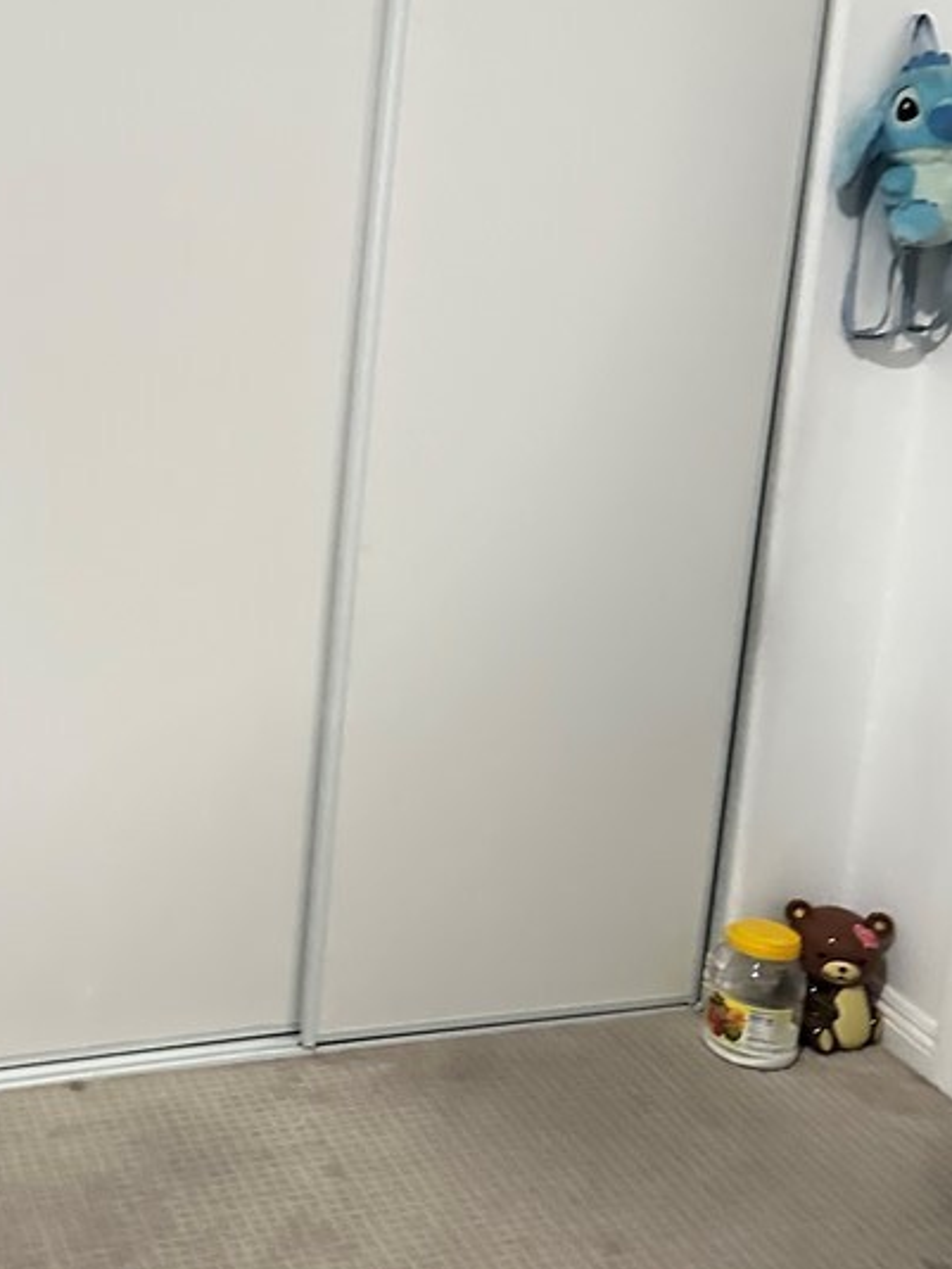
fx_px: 1685
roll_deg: -5.6
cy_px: 392
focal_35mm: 46
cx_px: 159
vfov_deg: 40.5
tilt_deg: -7.4
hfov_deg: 30.6
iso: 800
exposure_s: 1/40
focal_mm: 6.86
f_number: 1.78
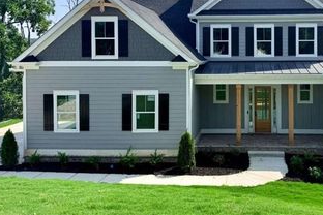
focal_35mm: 40
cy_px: 60
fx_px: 359
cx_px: 248
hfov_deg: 46.4
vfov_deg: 32.9
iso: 80
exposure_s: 1/6711
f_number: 1.78
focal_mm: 6.76
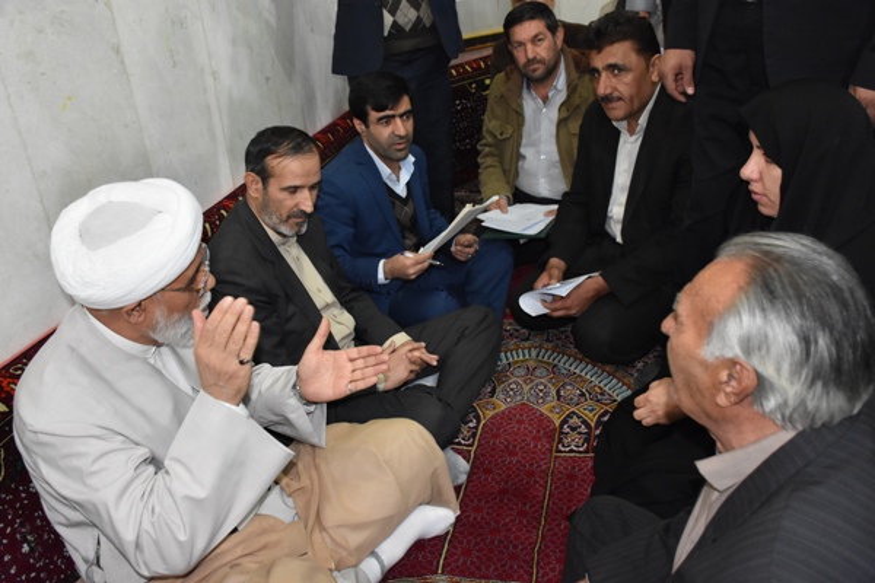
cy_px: 292
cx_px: 438
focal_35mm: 34
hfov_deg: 55.1
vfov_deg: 38.4
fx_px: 838
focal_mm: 23
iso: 2500
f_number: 3.8
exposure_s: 1/60
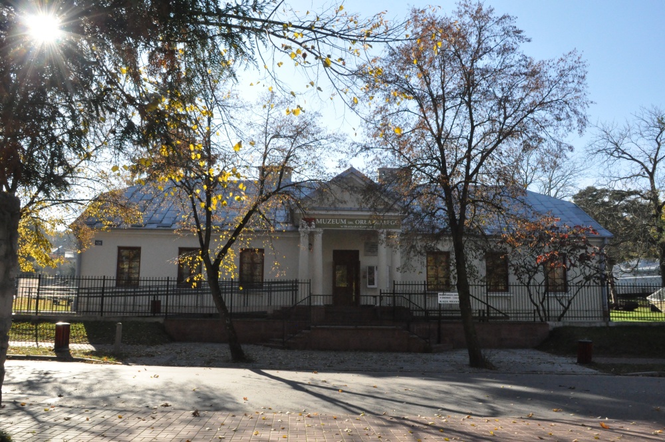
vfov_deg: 39.9
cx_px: 332
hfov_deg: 57.3
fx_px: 609
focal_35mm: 33
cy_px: 221
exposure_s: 1/800
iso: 3200
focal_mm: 22
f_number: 14
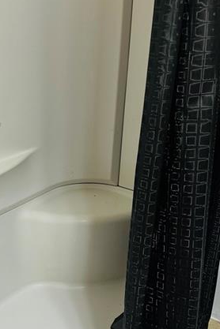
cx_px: 44
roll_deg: +0.5
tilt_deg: -25.2
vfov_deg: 42.5
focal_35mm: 46
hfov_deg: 28.6
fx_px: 422
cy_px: 197
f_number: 1.78
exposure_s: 1/60
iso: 125
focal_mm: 6.86
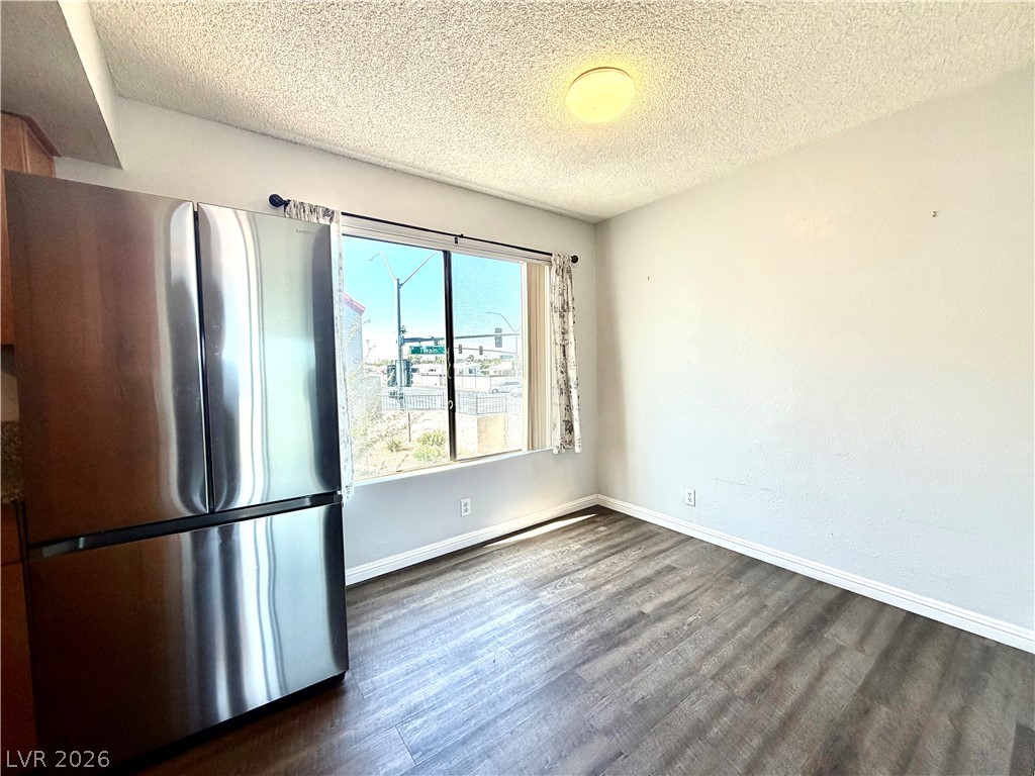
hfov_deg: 102.1
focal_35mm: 14
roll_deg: +2.3
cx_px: 518
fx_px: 419
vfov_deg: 85.7
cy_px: 388
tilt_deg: -3.1
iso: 64
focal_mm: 2.22
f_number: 2.2
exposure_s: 1/120
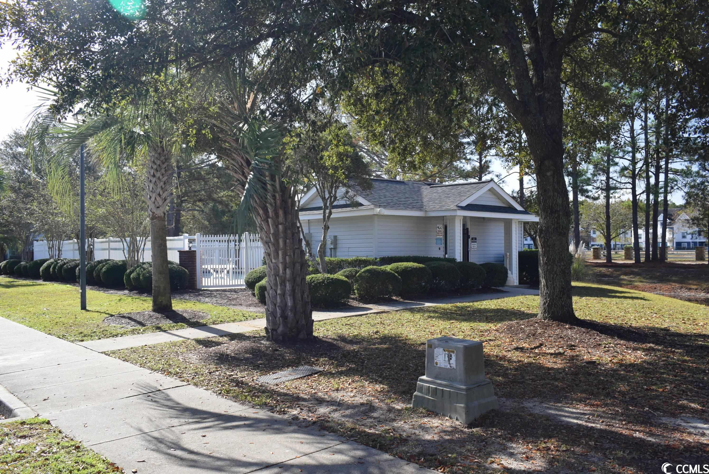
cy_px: 237
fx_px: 650
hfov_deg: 57.2
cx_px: 354
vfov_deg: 40.0
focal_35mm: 33
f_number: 8
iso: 400
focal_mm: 22
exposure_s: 1/250
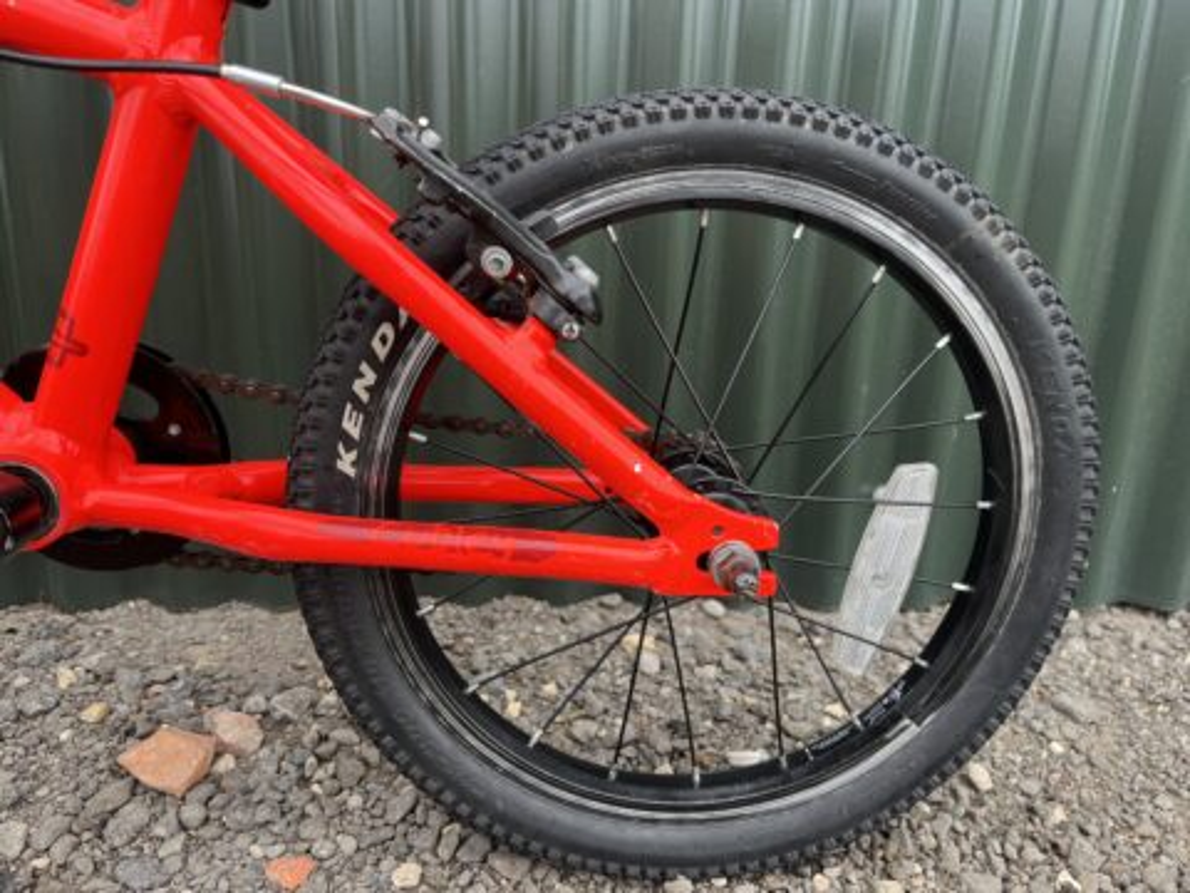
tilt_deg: -17.2
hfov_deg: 67.3
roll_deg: -1.6
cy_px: 446
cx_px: 595
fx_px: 894
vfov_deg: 53.1
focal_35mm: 26
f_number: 1.6
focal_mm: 5.1
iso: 40
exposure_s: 1/229
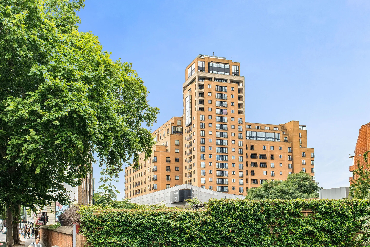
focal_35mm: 36
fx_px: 370
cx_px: 185
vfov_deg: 36.9
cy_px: 124
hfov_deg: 53.1
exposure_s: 1/320
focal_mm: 24
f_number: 8
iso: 400
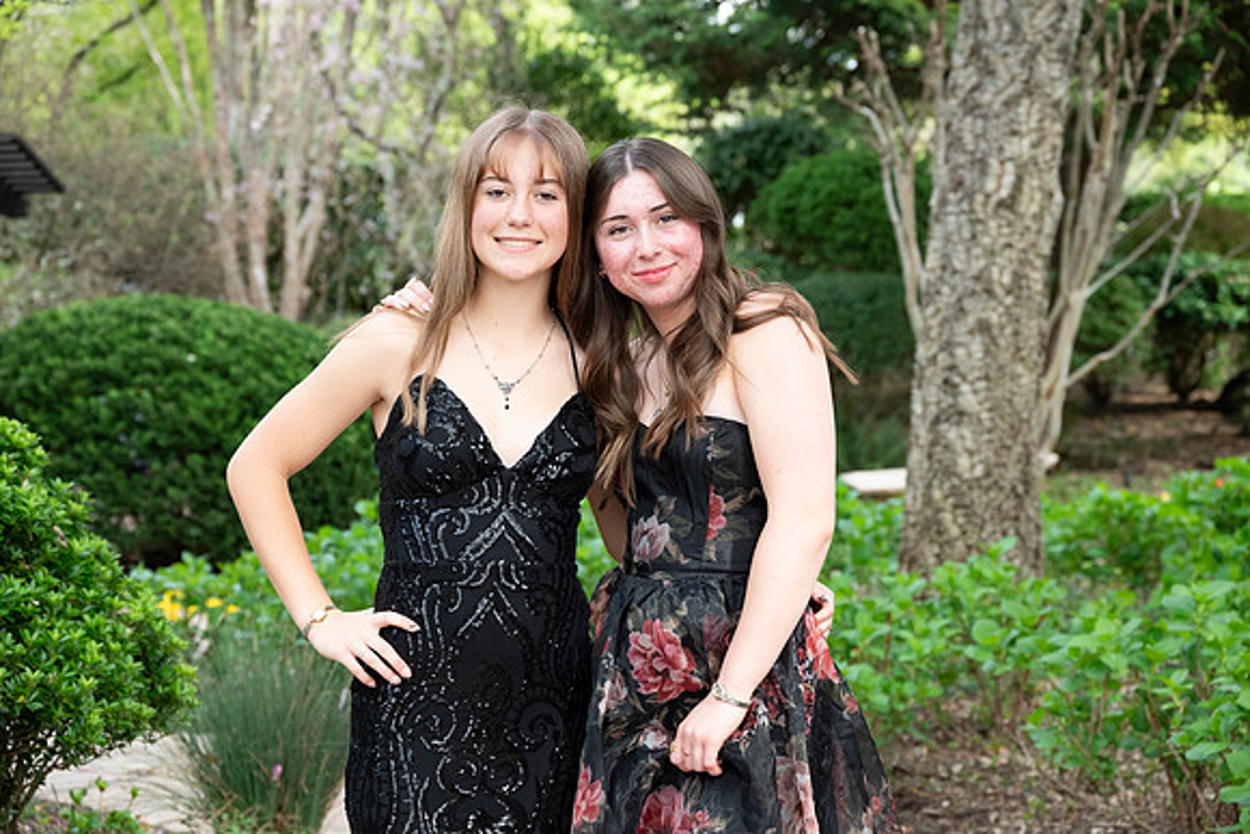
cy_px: 417
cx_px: 625
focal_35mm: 93
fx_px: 3230
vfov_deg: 14.7
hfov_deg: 21.9
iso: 1250
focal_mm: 93
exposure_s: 1/400
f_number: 7.1
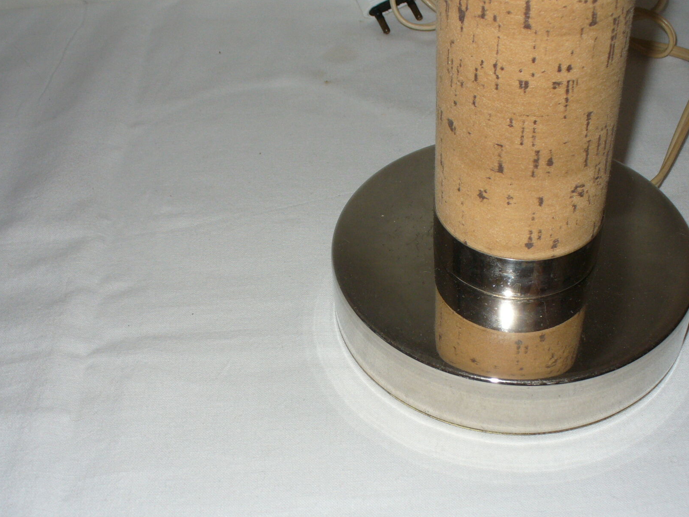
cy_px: 288
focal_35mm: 47
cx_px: 387
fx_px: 935
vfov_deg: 30.9
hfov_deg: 40.4
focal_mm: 6.1
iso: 100
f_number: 2.8
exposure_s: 1/30
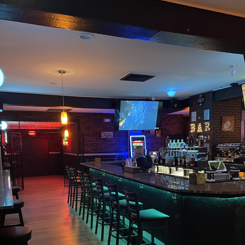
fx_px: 272
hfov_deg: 48.5
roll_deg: +1.4
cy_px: 170
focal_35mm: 34
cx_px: 123
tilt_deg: -4.7
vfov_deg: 47.4
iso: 800
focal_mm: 4.2
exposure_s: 1/27
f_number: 1.6
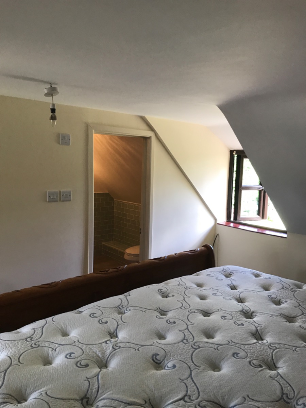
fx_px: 330
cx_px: 153
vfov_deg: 63.4
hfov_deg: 49.7
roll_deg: -1.9
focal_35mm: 28
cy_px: 204
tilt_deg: -5.6
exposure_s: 1/33
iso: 32
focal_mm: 3.99
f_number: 1.8
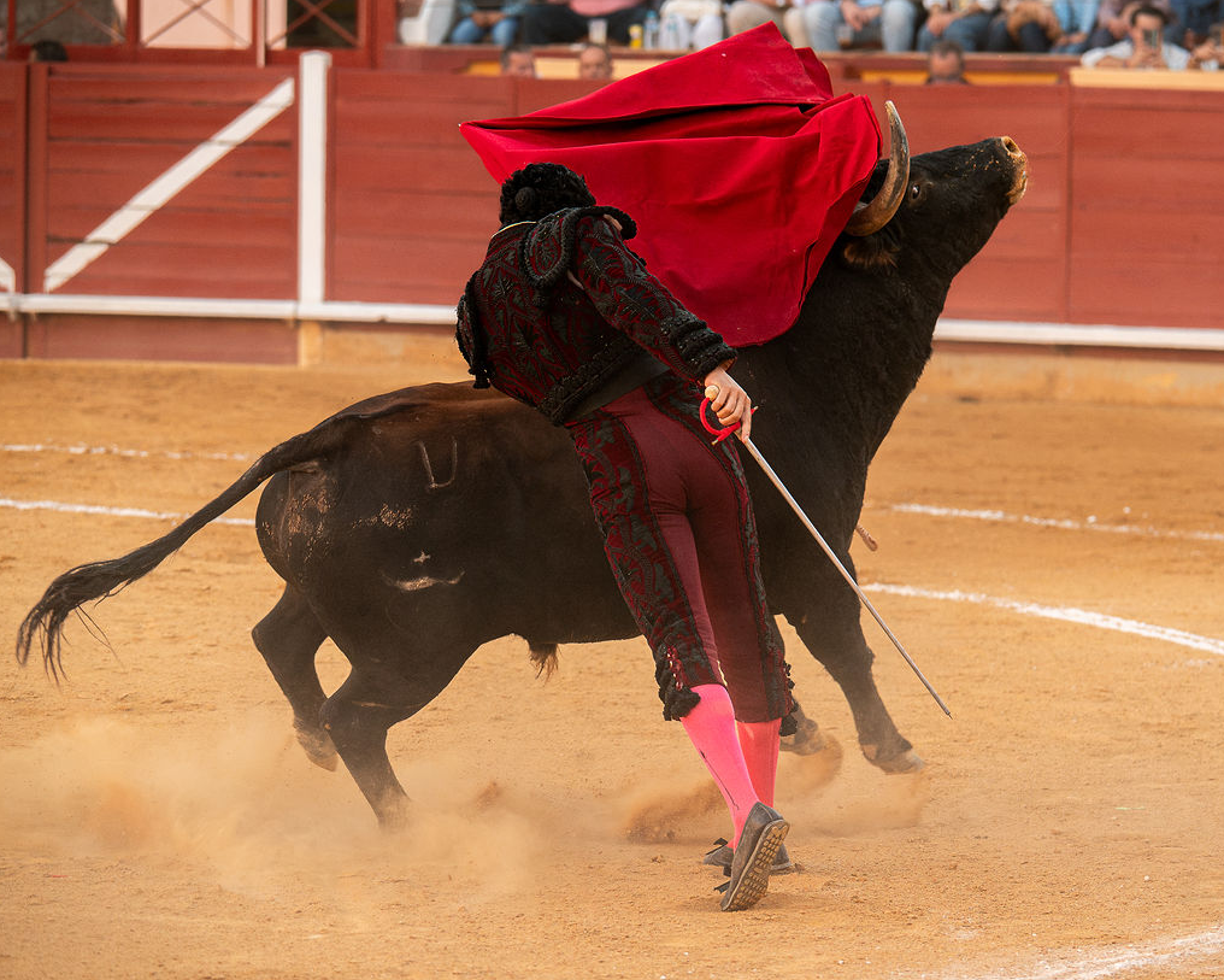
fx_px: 6992
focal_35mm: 193
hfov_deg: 10.0
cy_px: 491
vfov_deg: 8.0
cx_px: 711
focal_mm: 170.1
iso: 2000
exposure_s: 1/1000
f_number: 5.6
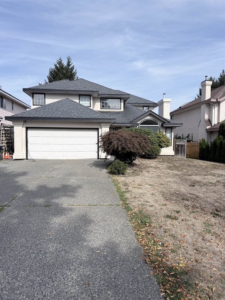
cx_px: 112
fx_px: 208
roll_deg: -1.0
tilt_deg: -2.1
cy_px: 150
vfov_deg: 71.6
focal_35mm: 24
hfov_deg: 56.8
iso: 80
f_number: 1.78
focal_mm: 6.76
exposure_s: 1/4975
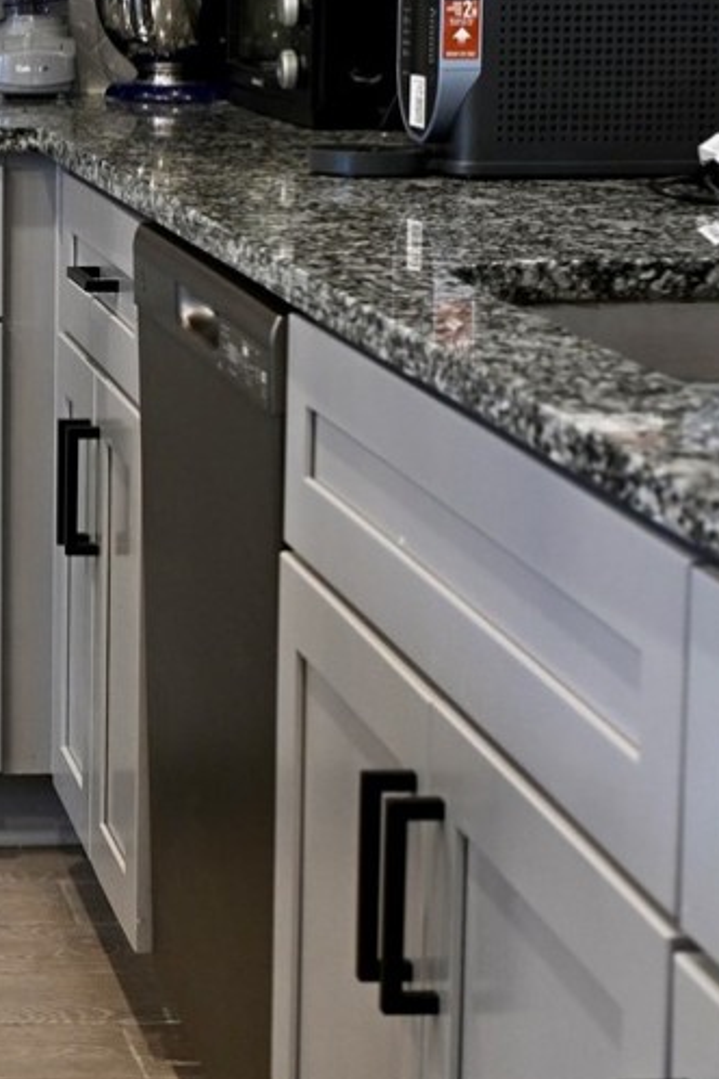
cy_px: 280
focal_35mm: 104
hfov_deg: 12.6
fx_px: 3115
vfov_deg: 19.5
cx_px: -290
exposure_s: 1/25
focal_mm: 24
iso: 500
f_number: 4
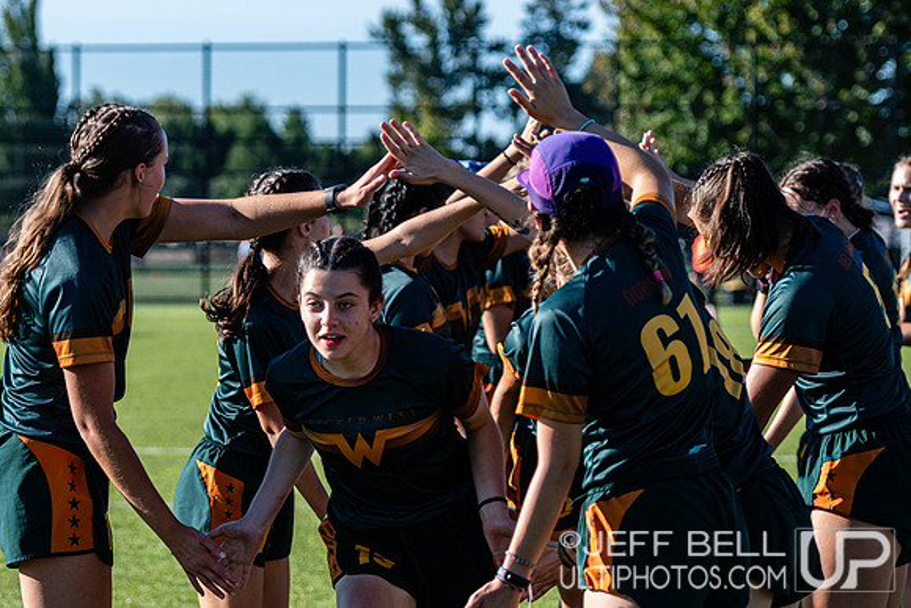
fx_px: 3814
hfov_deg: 13.6
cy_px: 304
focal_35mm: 151
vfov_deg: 9.1
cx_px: 353
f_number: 3.2
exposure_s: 1/1250
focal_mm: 82
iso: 100
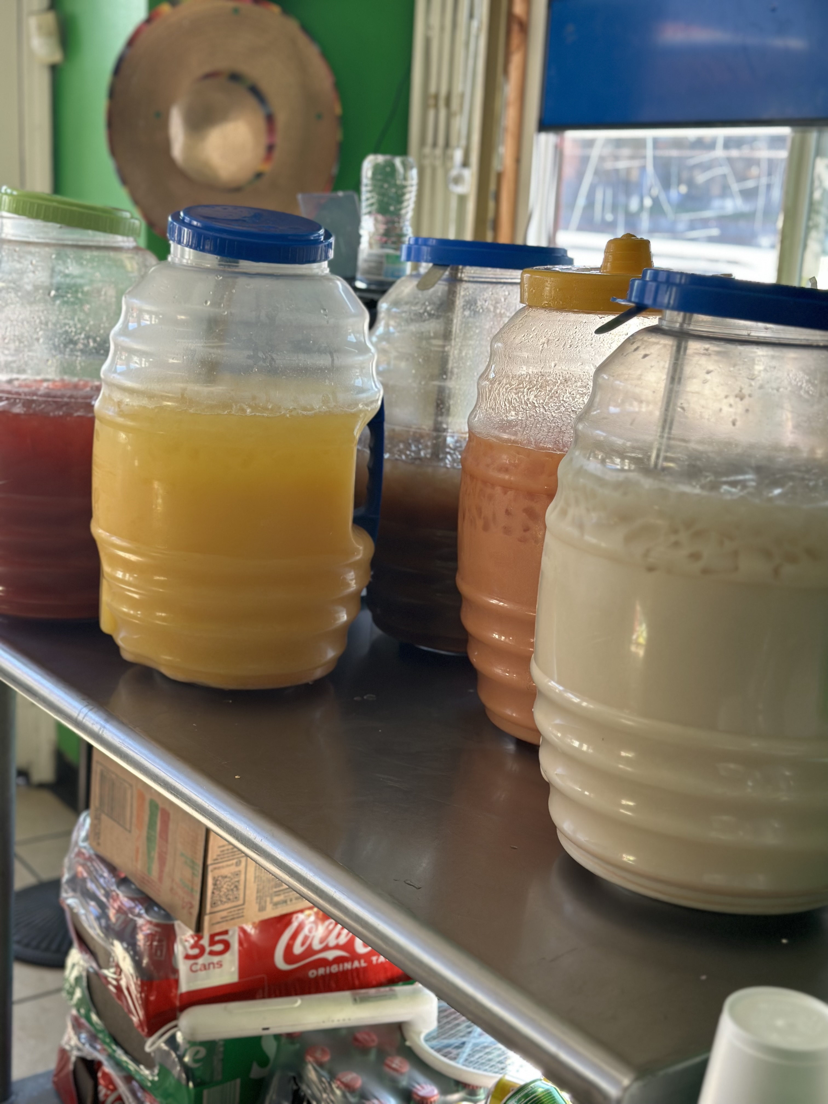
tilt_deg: -13.2
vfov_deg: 39.7
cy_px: 552
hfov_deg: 30.3
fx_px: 1531
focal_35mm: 48
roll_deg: -2.4
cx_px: 414
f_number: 1.78
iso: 80
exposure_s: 1/274
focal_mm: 6.86
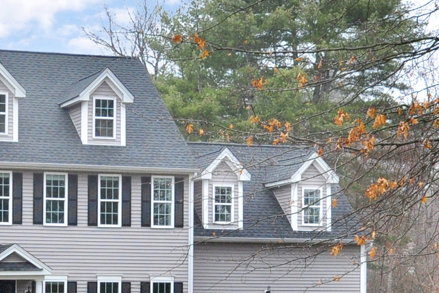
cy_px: 240
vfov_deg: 24.6
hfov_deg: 35.4
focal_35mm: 54
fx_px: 658
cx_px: 71
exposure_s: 1/320
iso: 640
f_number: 9
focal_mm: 20
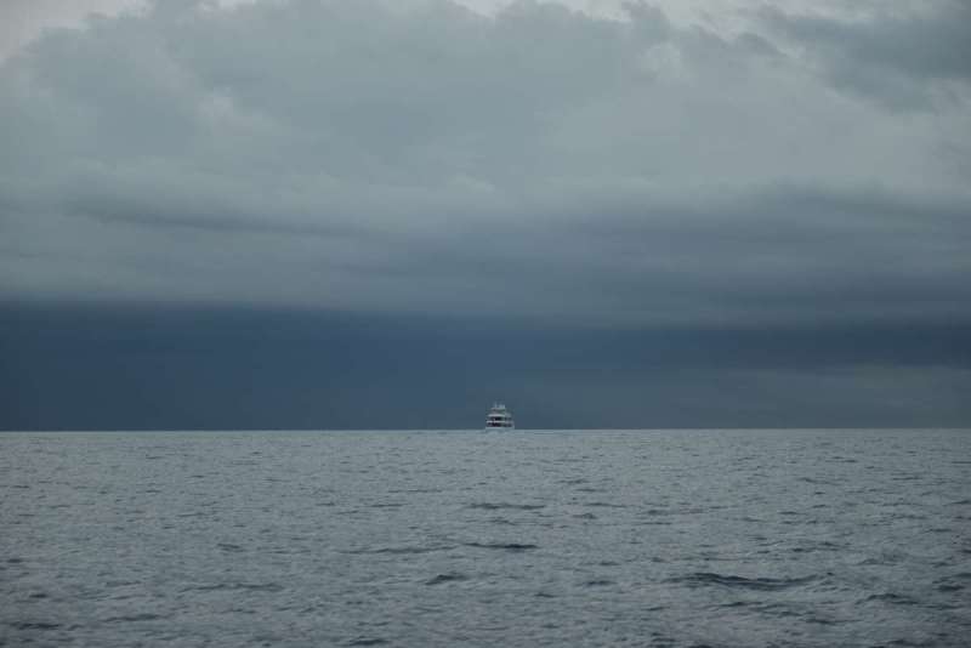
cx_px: 486
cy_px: 324
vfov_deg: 19.5
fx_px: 1889
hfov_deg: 28.8
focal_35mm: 70
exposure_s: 1/80
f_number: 2.8
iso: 450
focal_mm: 70
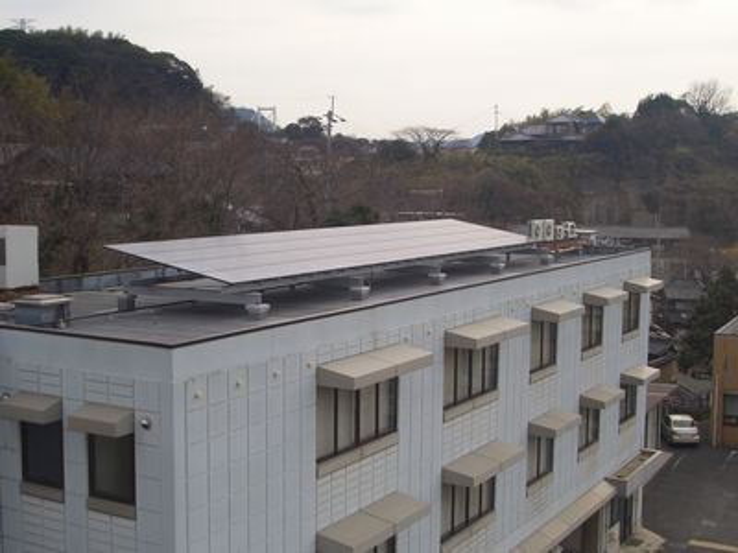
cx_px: 369
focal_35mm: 49
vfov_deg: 29.7
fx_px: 1045
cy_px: 276
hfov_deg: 38.9
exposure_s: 1/250
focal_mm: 8.2
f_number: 5
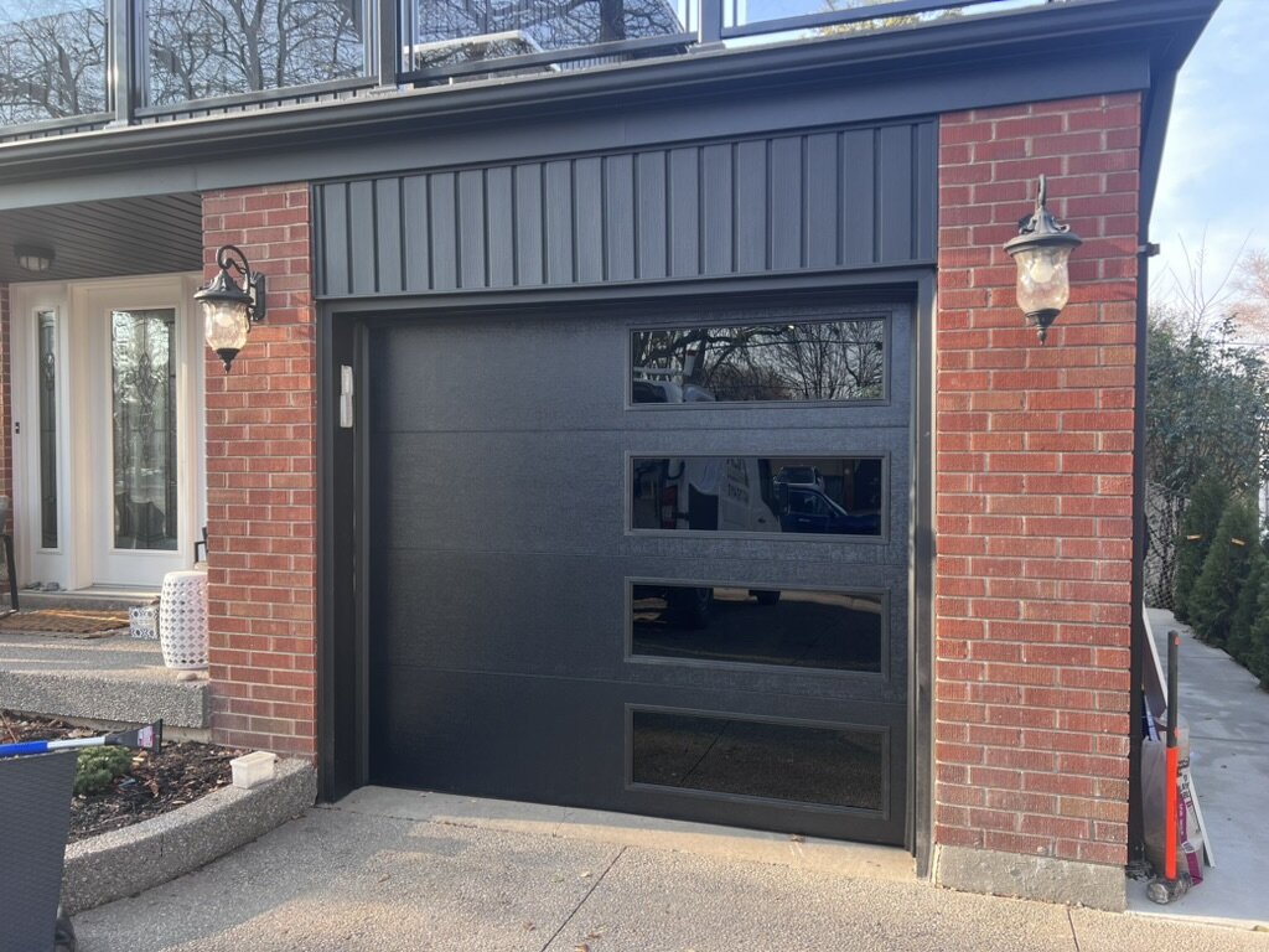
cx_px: 634
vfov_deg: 53.1
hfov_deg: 67.3
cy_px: 476
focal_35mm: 26
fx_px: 953
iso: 50
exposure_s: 1/298
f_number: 1.5
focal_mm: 5.7
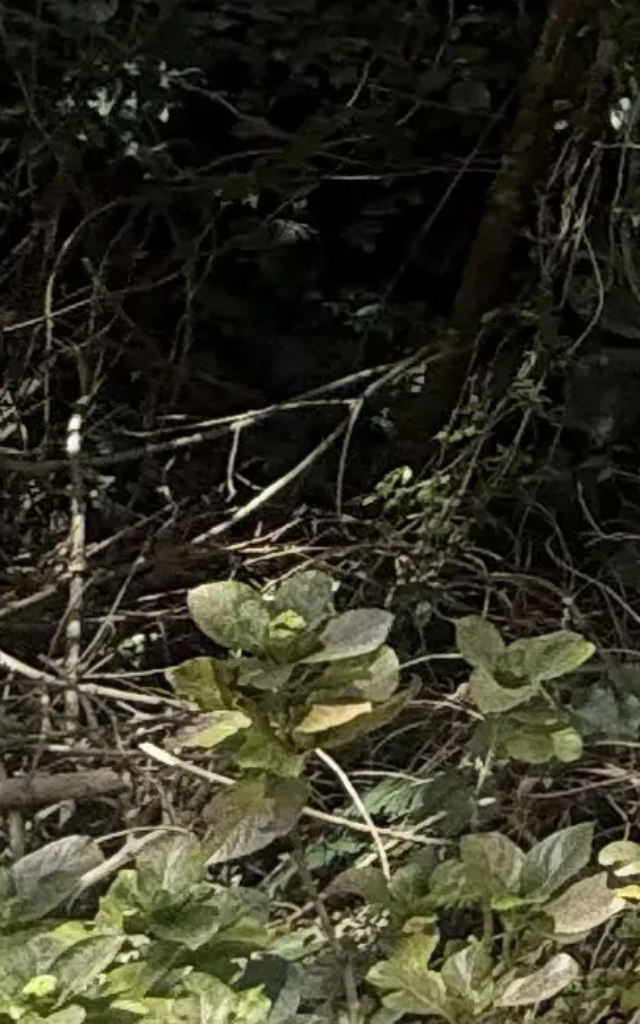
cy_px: -52
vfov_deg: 21.6
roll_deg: -1.9
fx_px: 2569
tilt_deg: +20.3
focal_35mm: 92
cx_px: 2338
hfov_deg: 8.8
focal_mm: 2.22
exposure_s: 1/448
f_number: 2.2
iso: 64
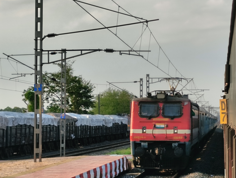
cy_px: 75
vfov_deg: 10.6
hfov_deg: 14.1
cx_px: 104
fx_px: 956
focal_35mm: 140
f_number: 1.69
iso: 50
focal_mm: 6.06
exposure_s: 1/439
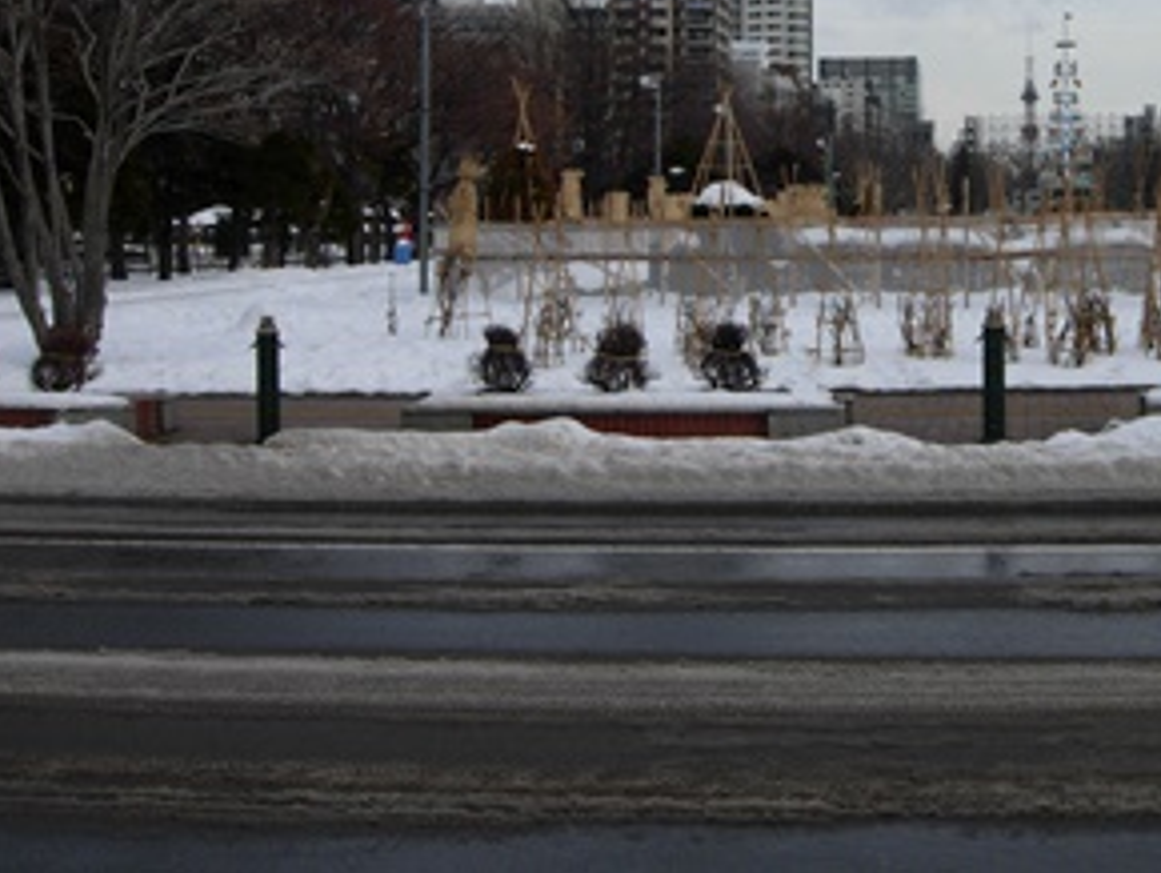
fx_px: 2081
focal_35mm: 62
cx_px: 949
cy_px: 126
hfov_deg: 30.3
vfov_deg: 23.2
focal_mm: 7.5
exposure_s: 1/313
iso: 50
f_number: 6.1
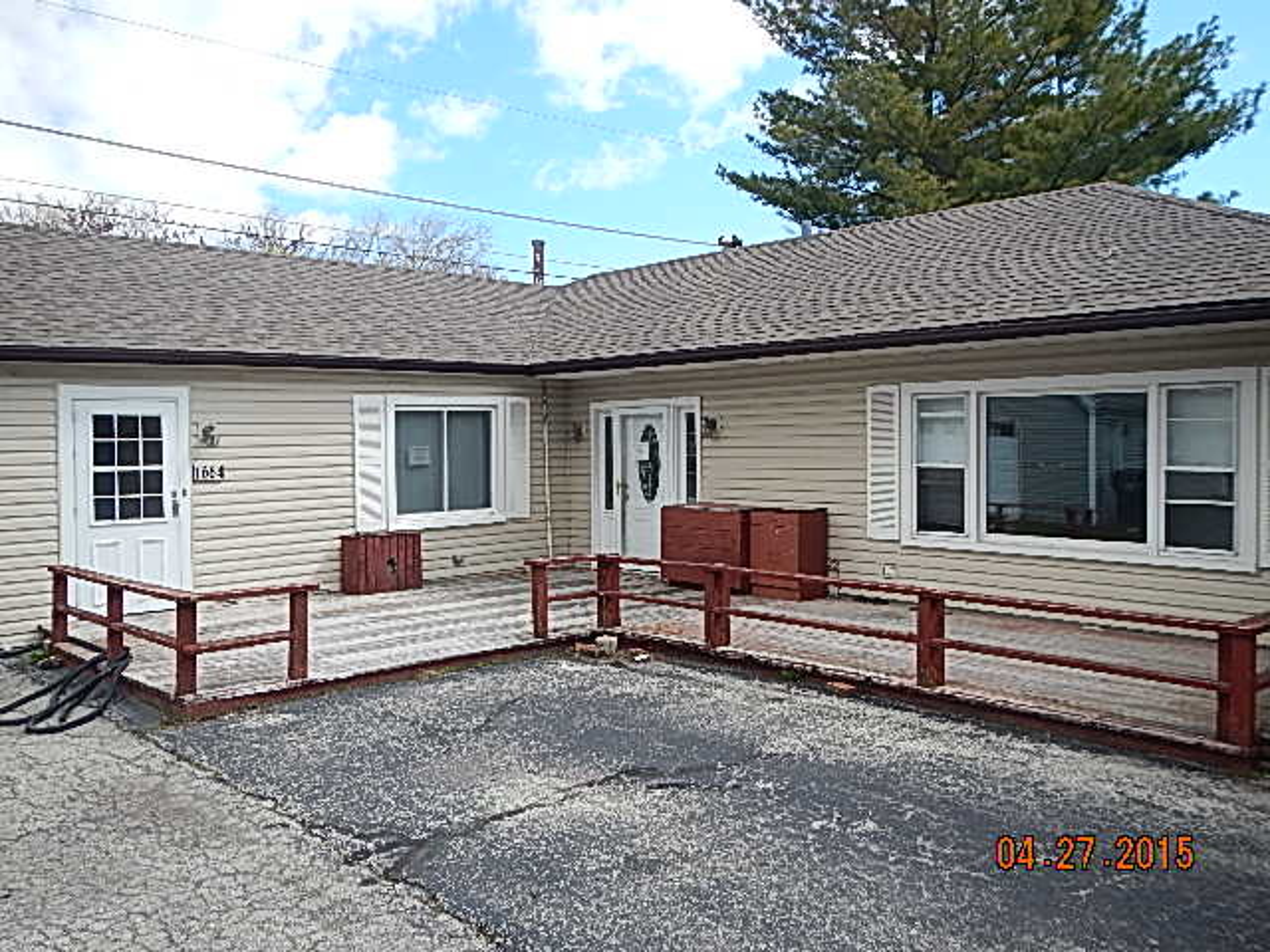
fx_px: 1027
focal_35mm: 28
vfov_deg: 49.7
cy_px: 476
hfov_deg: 63.4
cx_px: 635
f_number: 3.9
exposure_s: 1/400
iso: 125
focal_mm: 5
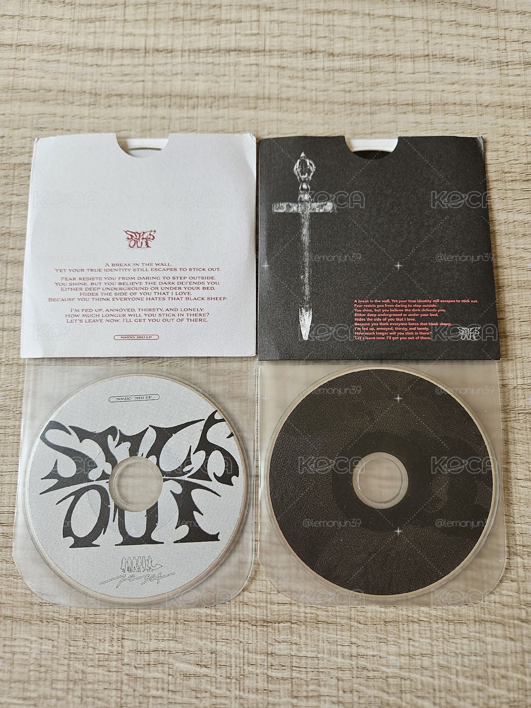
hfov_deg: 58.9
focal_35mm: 23
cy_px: 354
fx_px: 470
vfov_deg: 73.9
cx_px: 266
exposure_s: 1/180
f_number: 1.8
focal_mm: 5.4
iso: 40
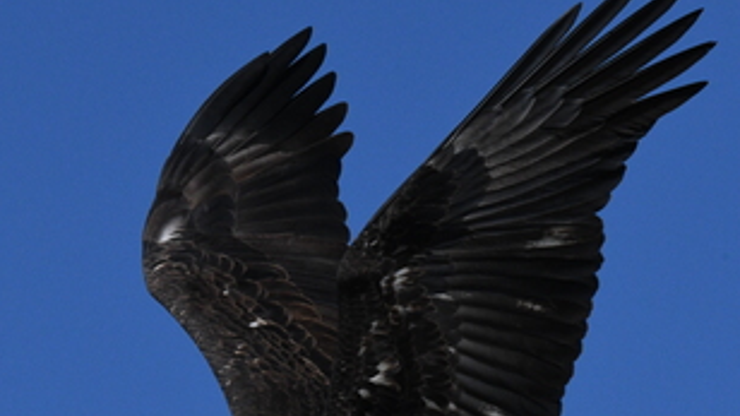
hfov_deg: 2.2
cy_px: 321
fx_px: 19595
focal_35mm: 999
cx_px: 396
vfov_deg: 1.2
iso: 2000
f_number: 22
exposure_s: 1/2000
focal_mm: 350
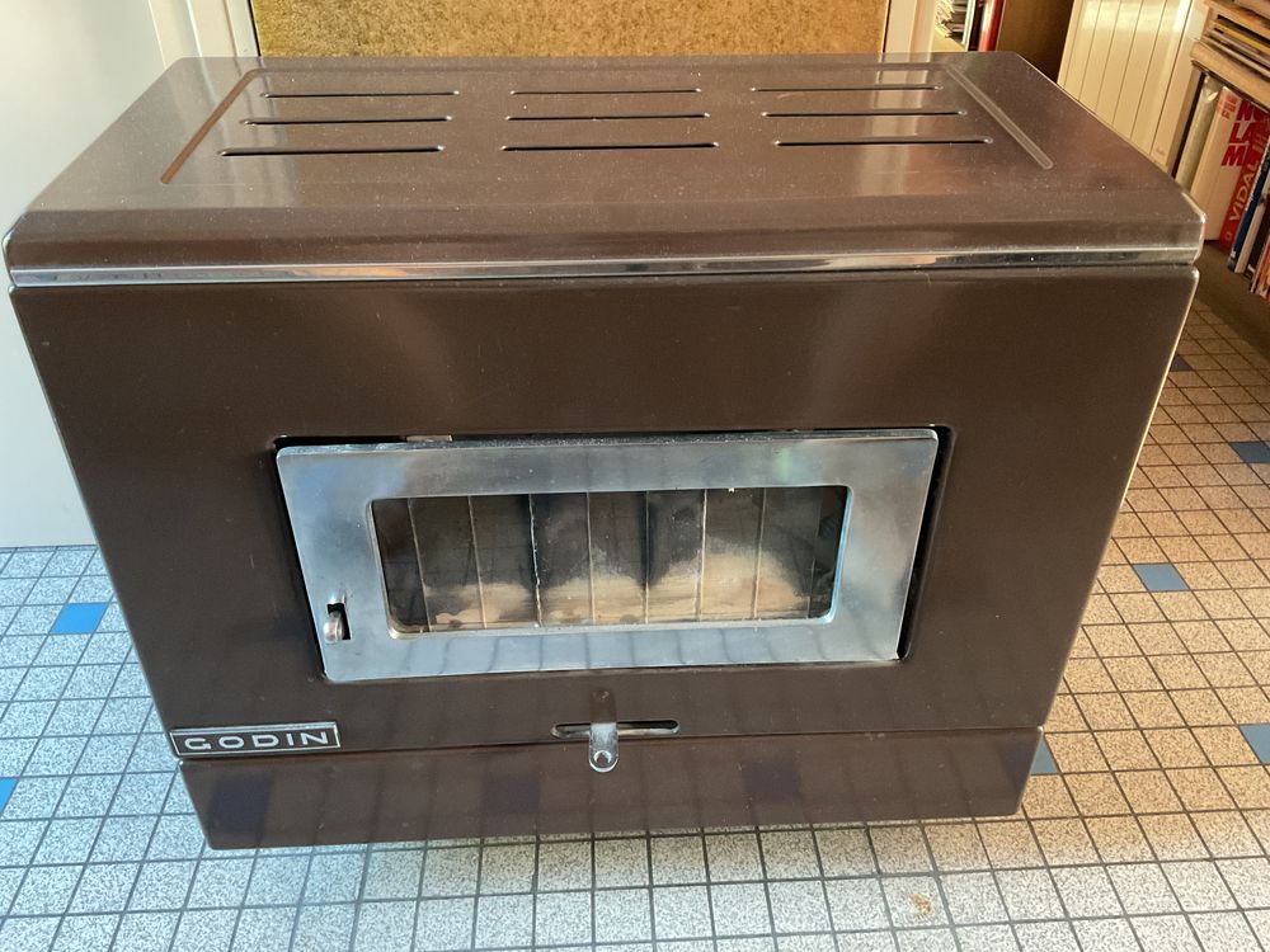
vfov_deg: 48.2
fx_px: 1064
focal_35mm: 29
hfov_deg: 61.7
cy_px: 476
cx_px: 635
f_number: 1.8
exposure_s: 1/30
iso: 400
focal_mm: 3
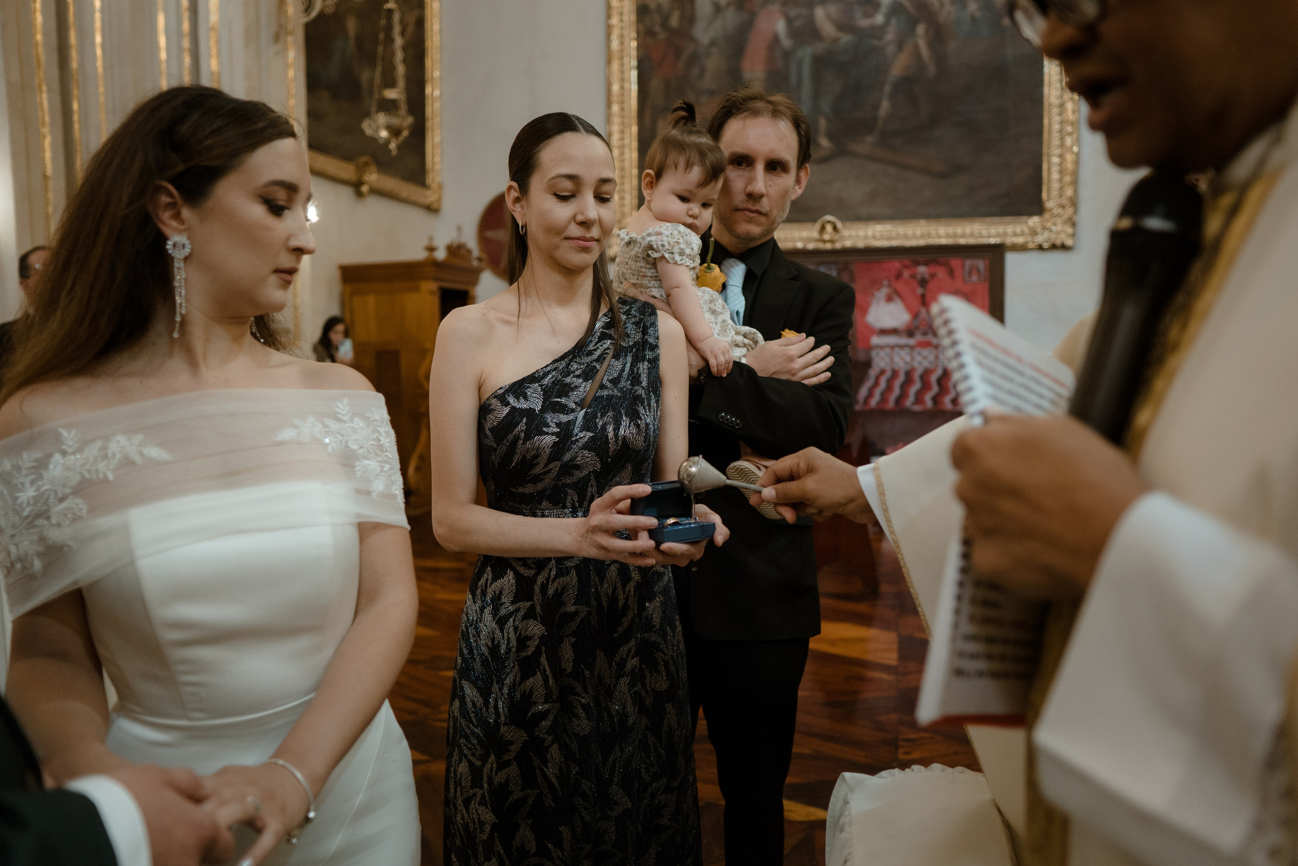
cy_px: 433
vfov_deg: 53.1
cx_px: 649
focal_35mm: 24
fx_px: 865
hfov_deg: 73.7
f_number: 1.4
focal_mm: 16
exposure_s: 1/250
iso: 500
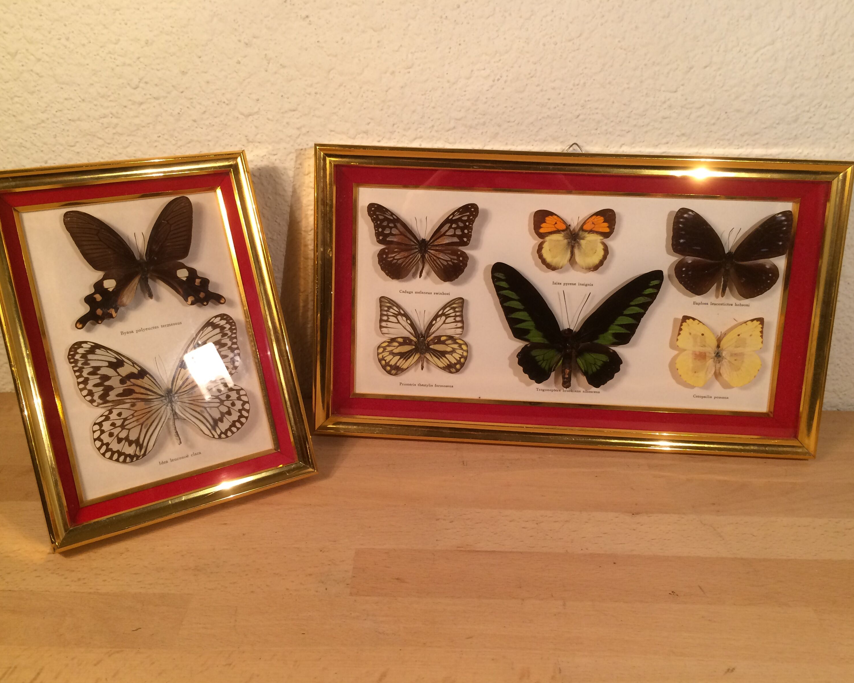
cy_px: 337
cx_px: 424
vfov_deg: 47.1
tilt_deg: -23.3
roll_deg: -1.7
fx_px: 784
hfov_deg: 57.2
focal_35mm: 31
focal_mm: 4.15
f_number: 2.2
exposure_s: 1/33
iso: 64
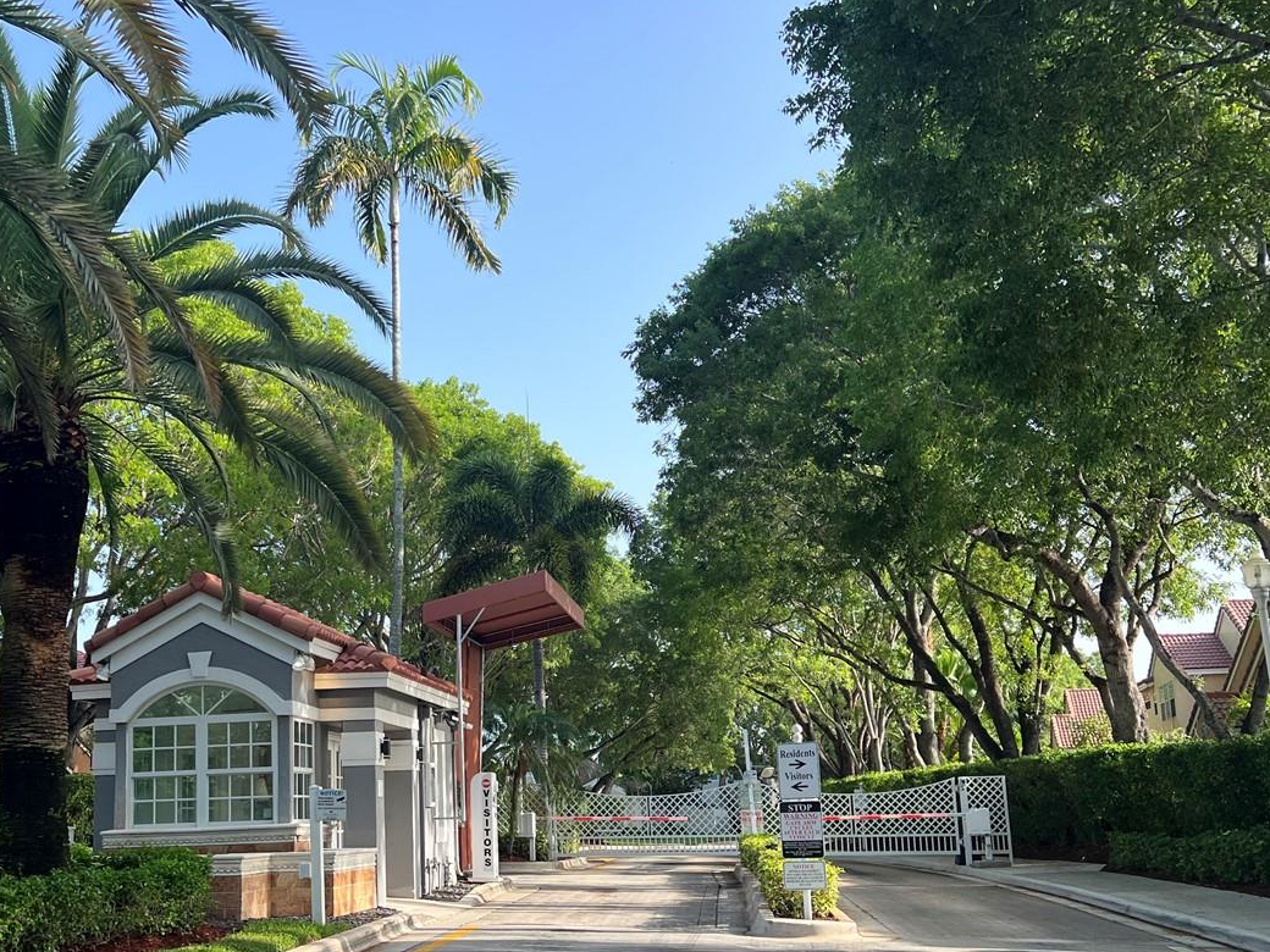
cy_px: 581
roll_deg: -0.6
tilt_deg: +10.2
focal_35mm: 40
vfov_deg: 35.8
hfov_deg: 46.0
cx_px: 414
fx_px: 1468
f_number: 1.5
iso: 50
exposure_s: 1/840
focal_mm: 5.7
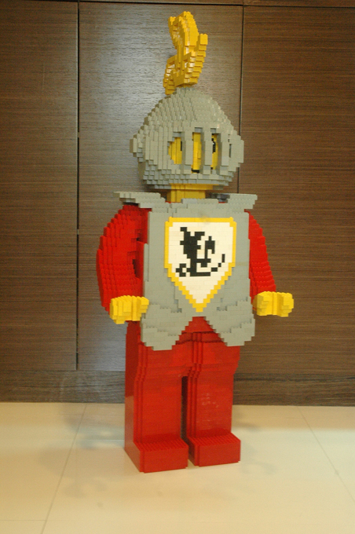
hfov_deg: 28.9
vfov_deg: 42.4
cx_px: 178
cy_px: 267
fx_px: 689
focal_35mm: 46
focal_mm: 31
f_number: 8
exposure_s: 1/8
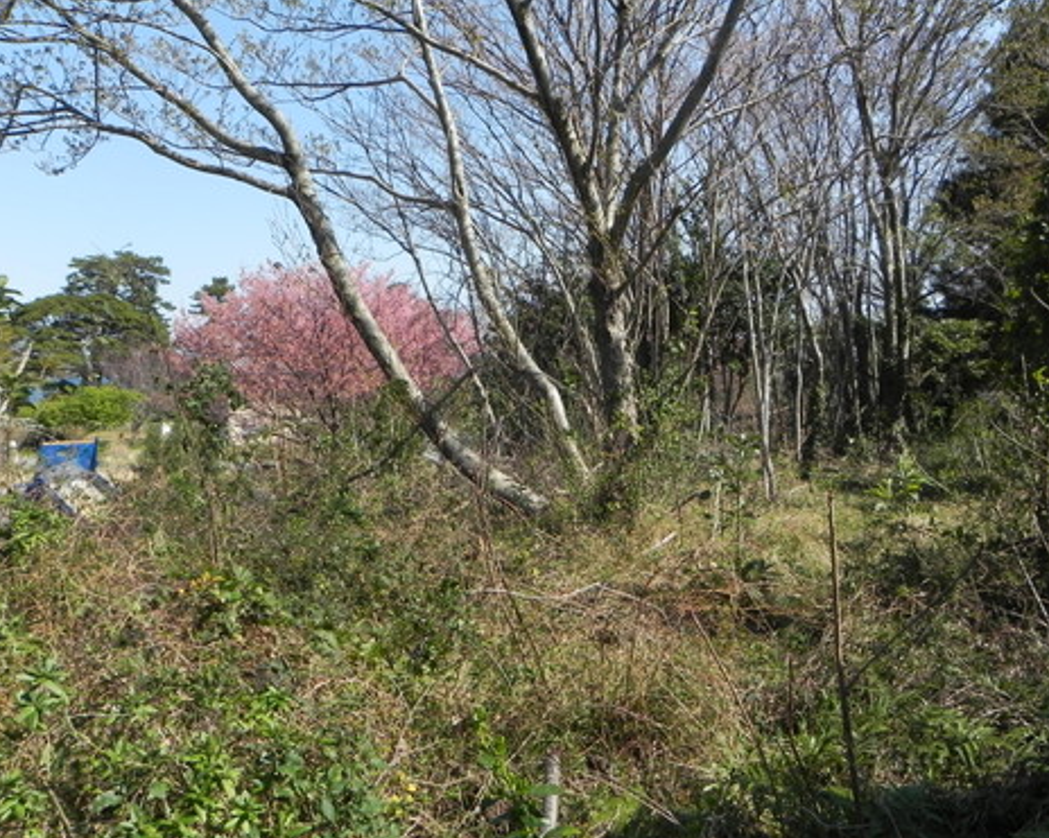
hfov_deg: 62.1
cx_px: 572
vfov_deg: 51.5
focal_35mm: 28
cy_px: 411
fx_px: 869
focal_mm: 4.6
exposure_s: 1/302
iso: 160
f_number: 7.1
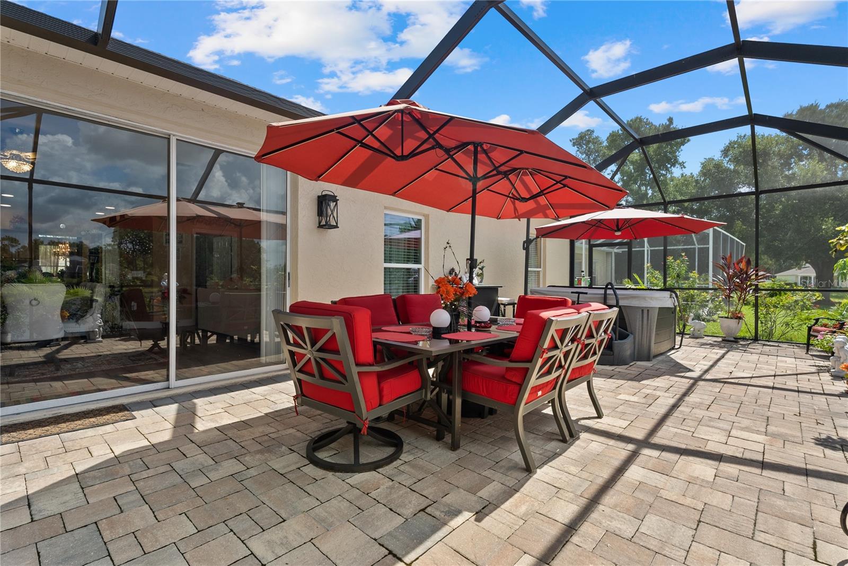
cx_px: 424
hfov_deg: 96.7
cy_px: 283
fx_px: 377
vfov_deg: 73.8
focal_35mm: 16
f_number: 9
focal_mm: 16
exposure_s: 1/80
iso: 400
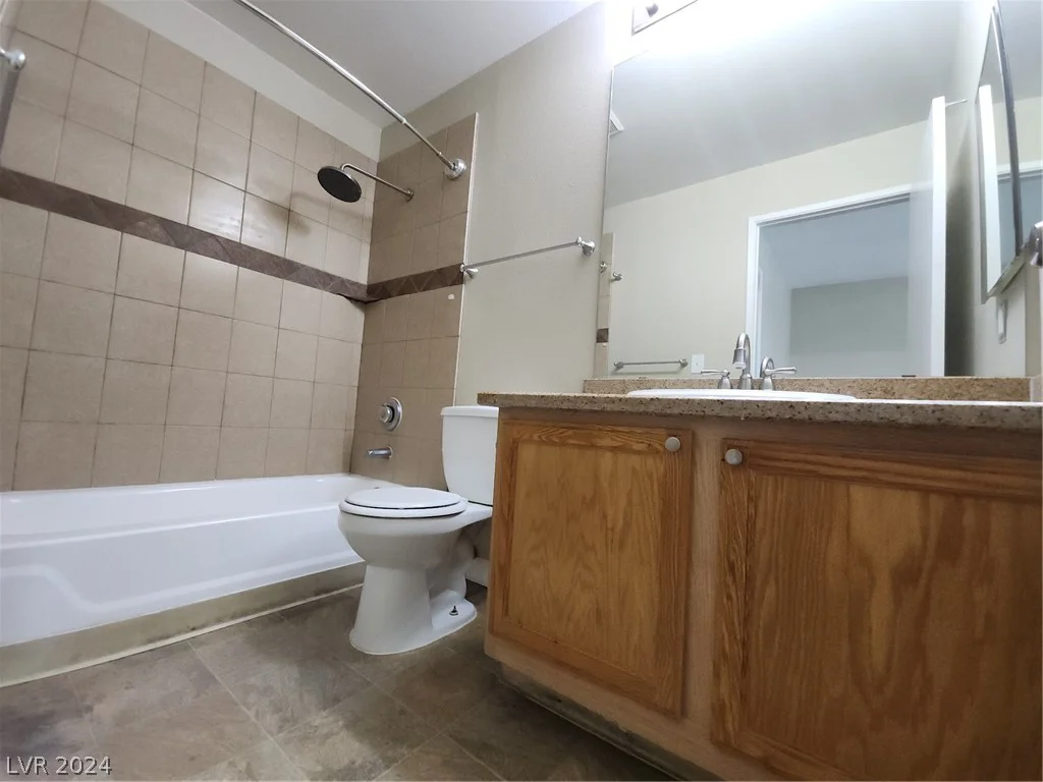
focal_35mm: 13
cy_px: 391
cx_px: 522
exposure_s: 1/60
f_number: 2.2
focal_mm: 2.2
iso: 320
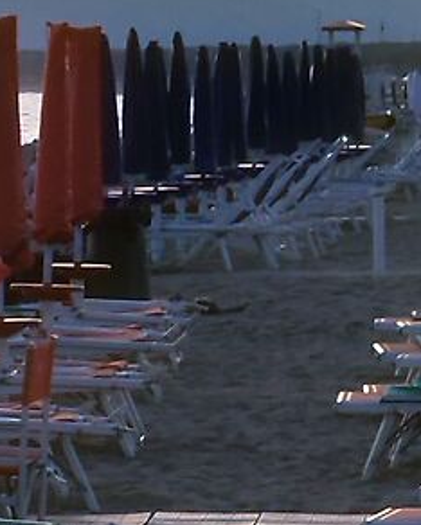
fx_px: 7484
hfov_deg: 3.2
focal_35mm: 481
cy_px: 221
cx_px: -115
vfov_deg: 4.0
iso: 64
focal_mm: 5.53
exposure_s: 1/150
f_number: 1.8
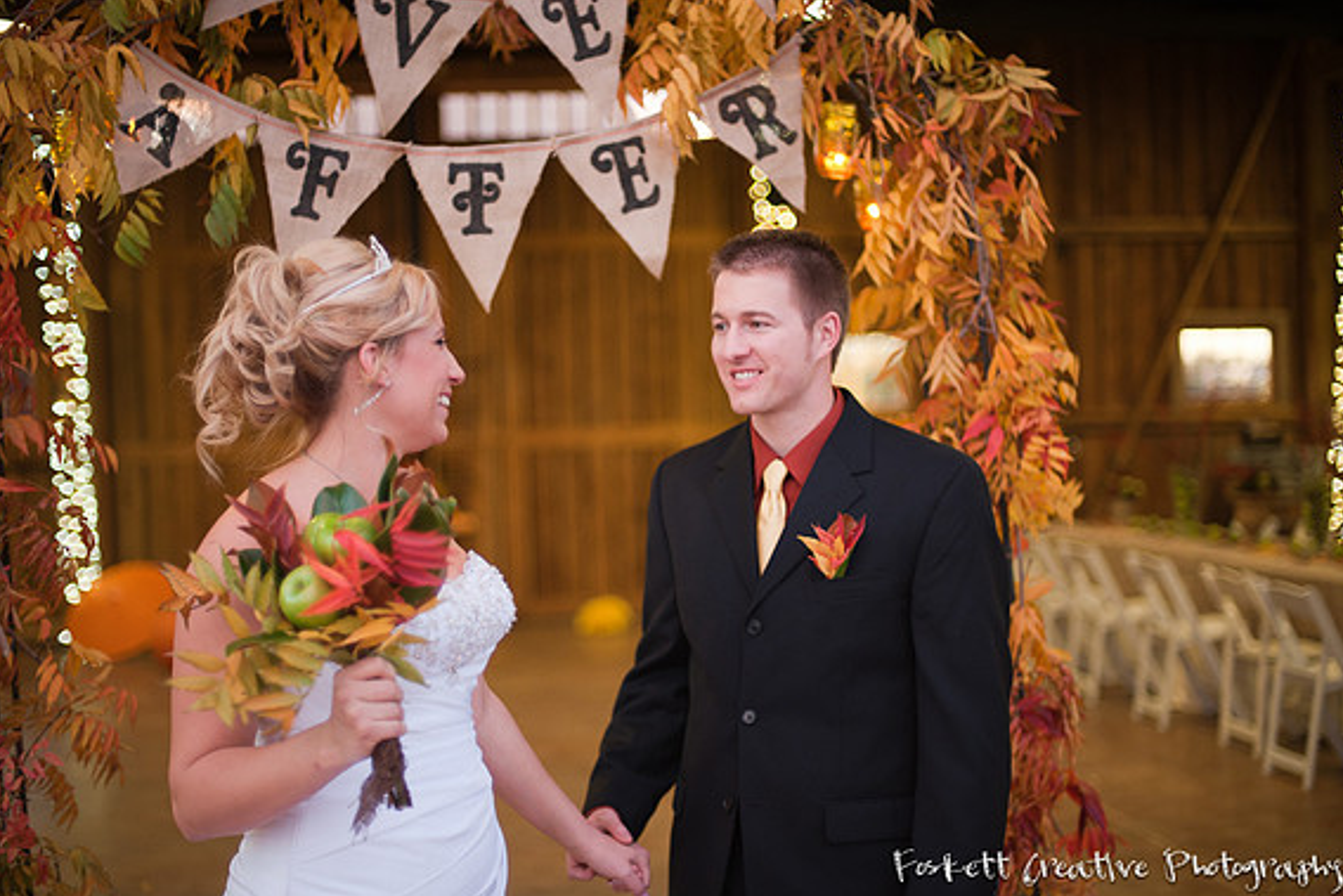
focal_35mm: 51
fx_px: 1903
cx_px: 674
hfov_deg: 38.9
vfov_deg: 26.5
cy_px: 452
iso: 640
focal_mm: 50
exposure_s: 1/100
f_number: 1.4
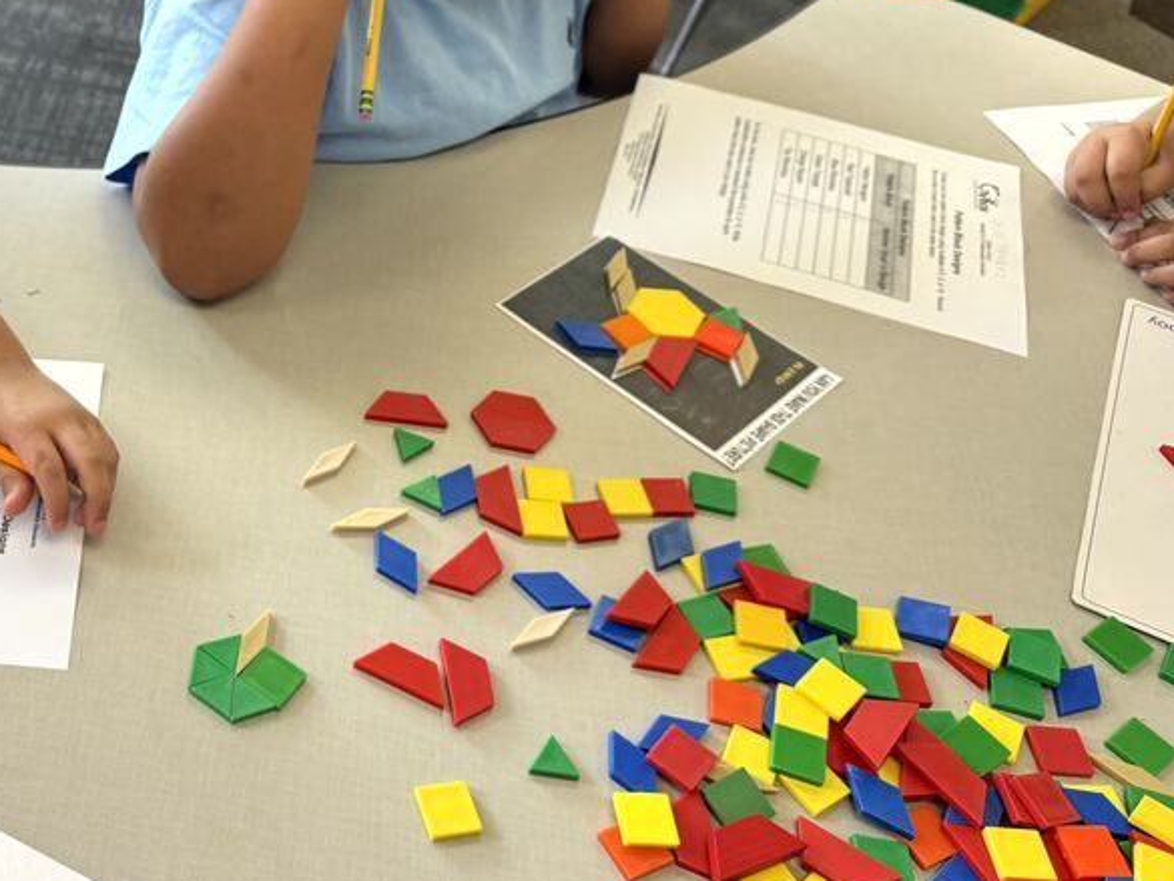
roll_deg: -4.6
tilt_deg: -44.6
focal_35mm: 42
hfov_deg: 41.7
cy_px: 331
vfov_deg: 34.2
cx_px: 149
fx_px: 1425
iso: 200
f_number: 1.78
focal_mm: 6.76
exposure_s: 1/60
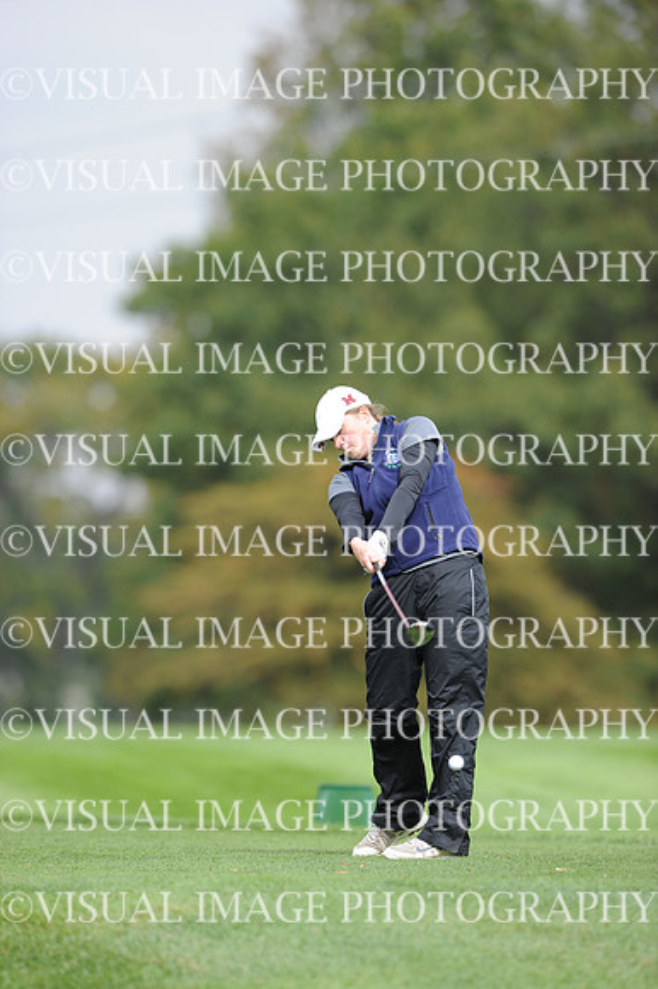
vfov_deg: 5.2
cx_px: 329
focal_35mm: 400
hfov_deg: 3.4
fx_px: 10979
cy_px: 494
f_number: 4
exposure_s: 1/2000
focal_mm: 400
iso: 500
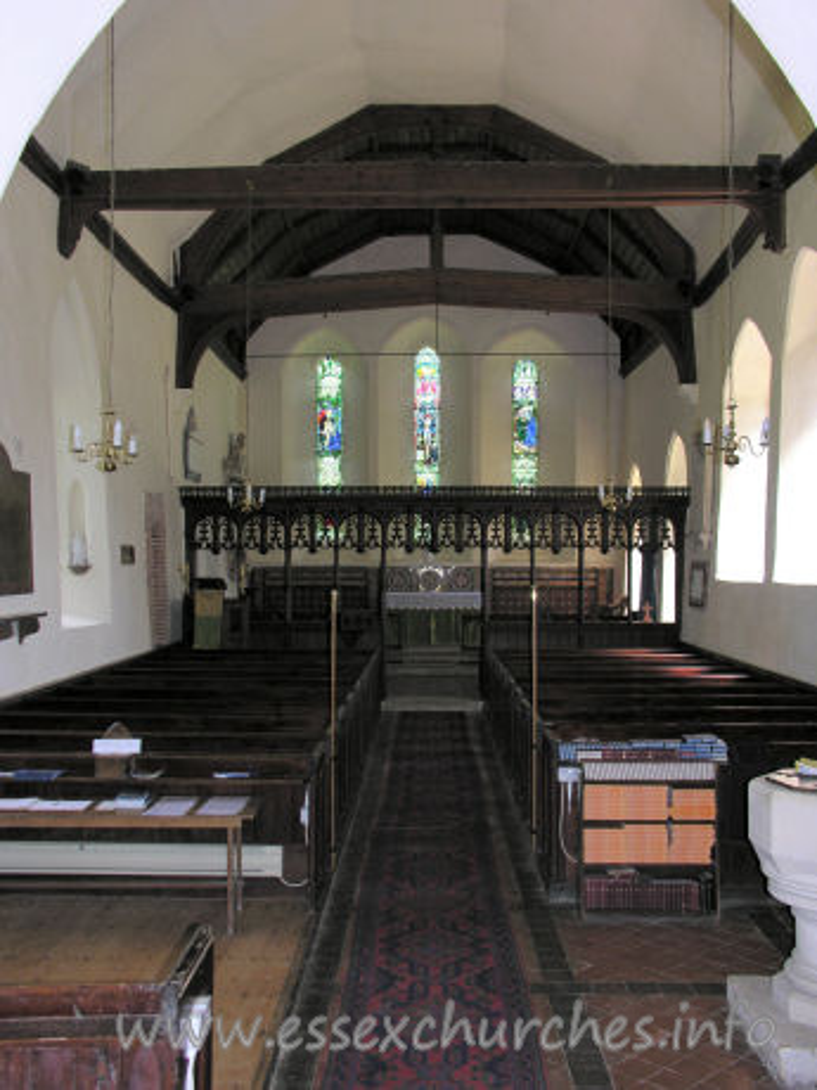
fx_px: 1101
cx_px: 408
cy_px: 545
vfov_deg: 52.6
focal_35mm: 35
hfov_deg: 40.7
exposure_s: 1/60.1
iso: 113
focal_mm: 8.9
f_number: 2.8
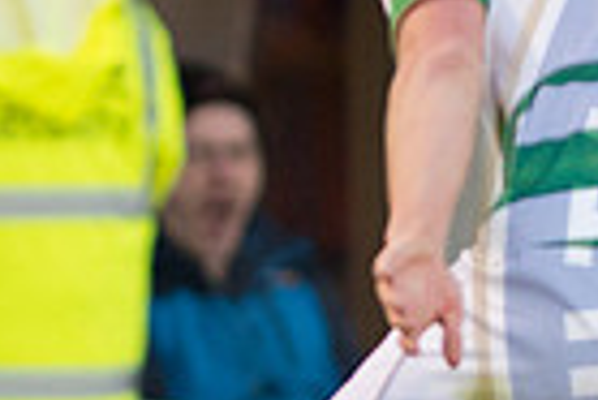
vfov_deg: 0.7
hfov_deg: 1.1
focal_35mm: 1876
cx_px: 1196
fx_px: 31195
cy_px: 277
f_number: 2.8
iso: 800
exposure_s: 1/1000
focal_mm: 300
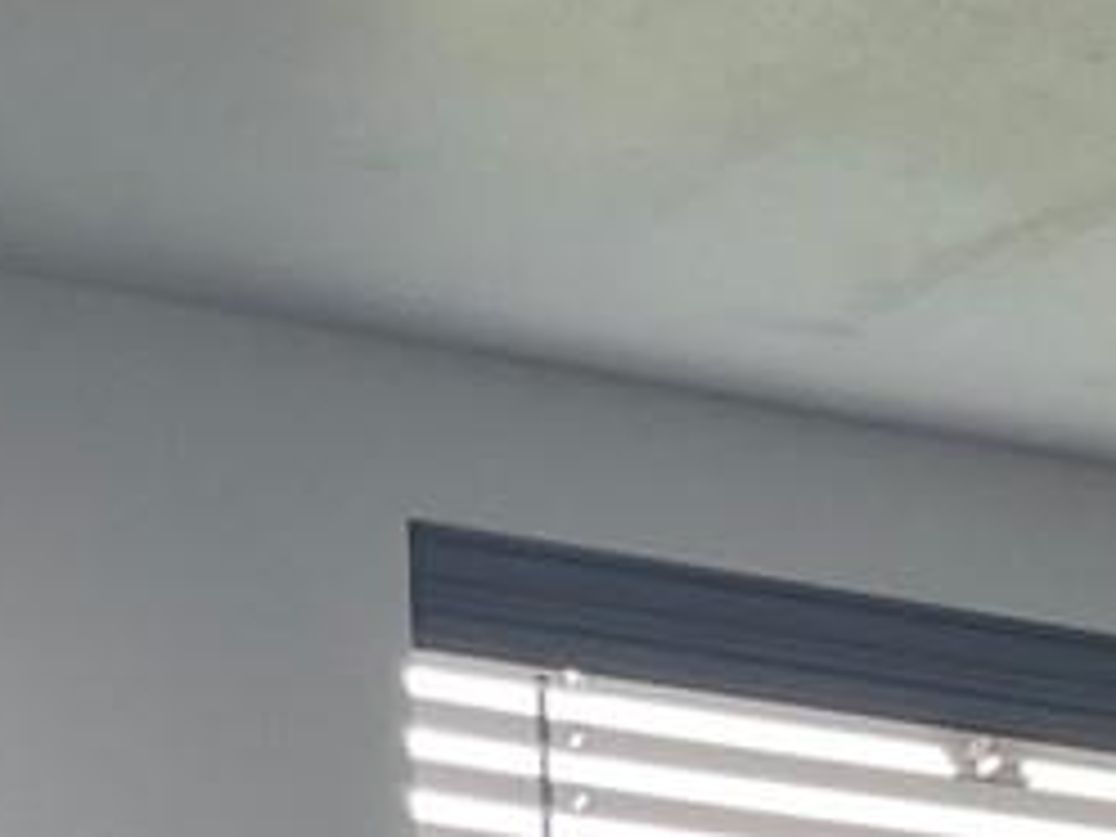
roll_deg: -0.8
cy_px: 2439
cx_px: 2452
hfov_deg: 10.5
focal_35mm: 168
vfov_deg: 7.8
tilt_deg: -4.9
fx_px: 5416
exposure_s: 1/120
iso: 125
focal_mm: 4.2
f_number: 1.6
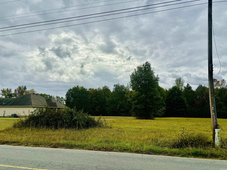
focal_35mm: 26
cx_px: 114
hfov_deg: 67.3
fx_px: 170
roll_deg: -1.0
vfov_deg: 53.1
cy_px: 85
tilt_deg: +9.4
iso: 50
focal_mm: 5.96
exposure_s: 1/4630
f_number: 1.6
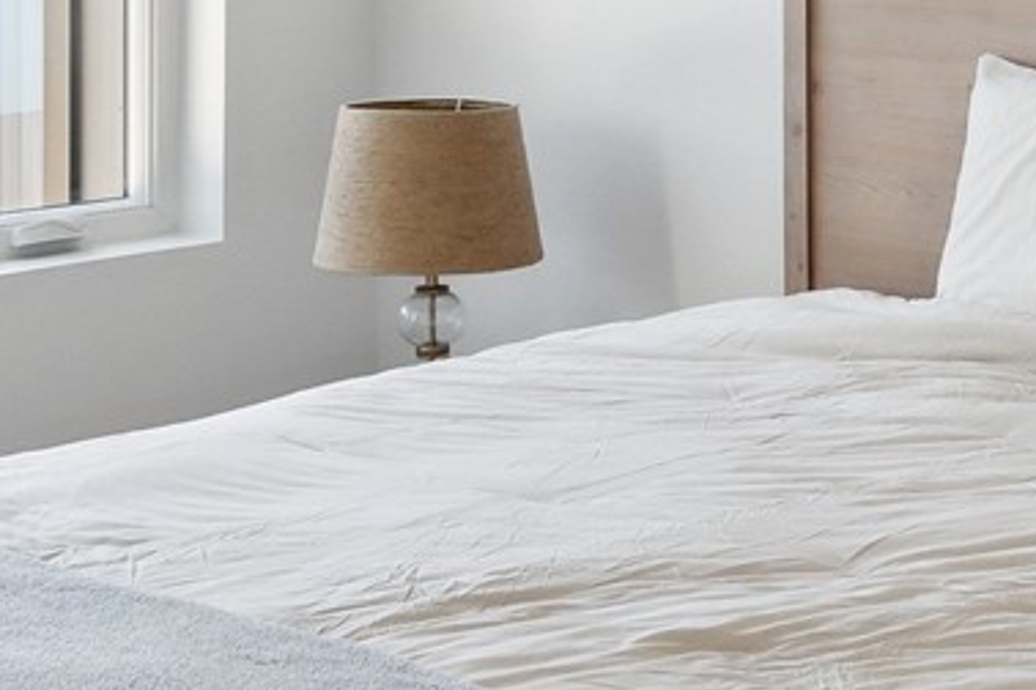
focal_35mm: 92
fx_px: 2647
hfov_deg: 21.3
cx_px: 1046
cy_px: -123
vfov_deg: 14.4
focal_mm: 16
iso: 800
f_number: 8
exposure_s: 1/25
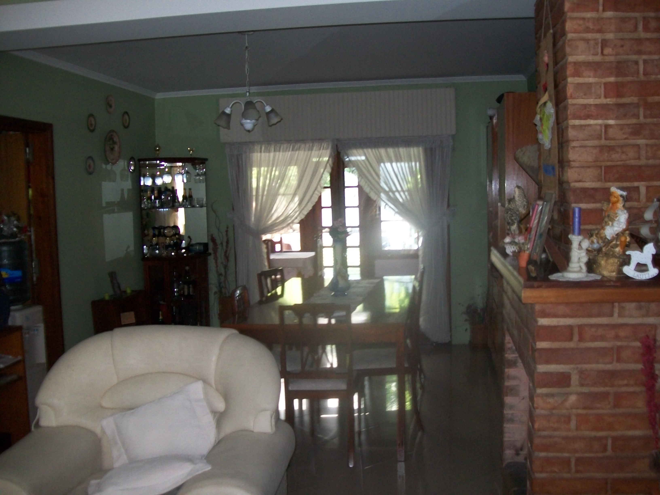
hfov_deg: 51.4
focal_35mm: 36
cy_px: 248
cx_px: 330
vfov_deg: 39.7
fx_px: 686
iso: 160
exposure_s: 1/50
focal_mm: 6
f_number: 2.7
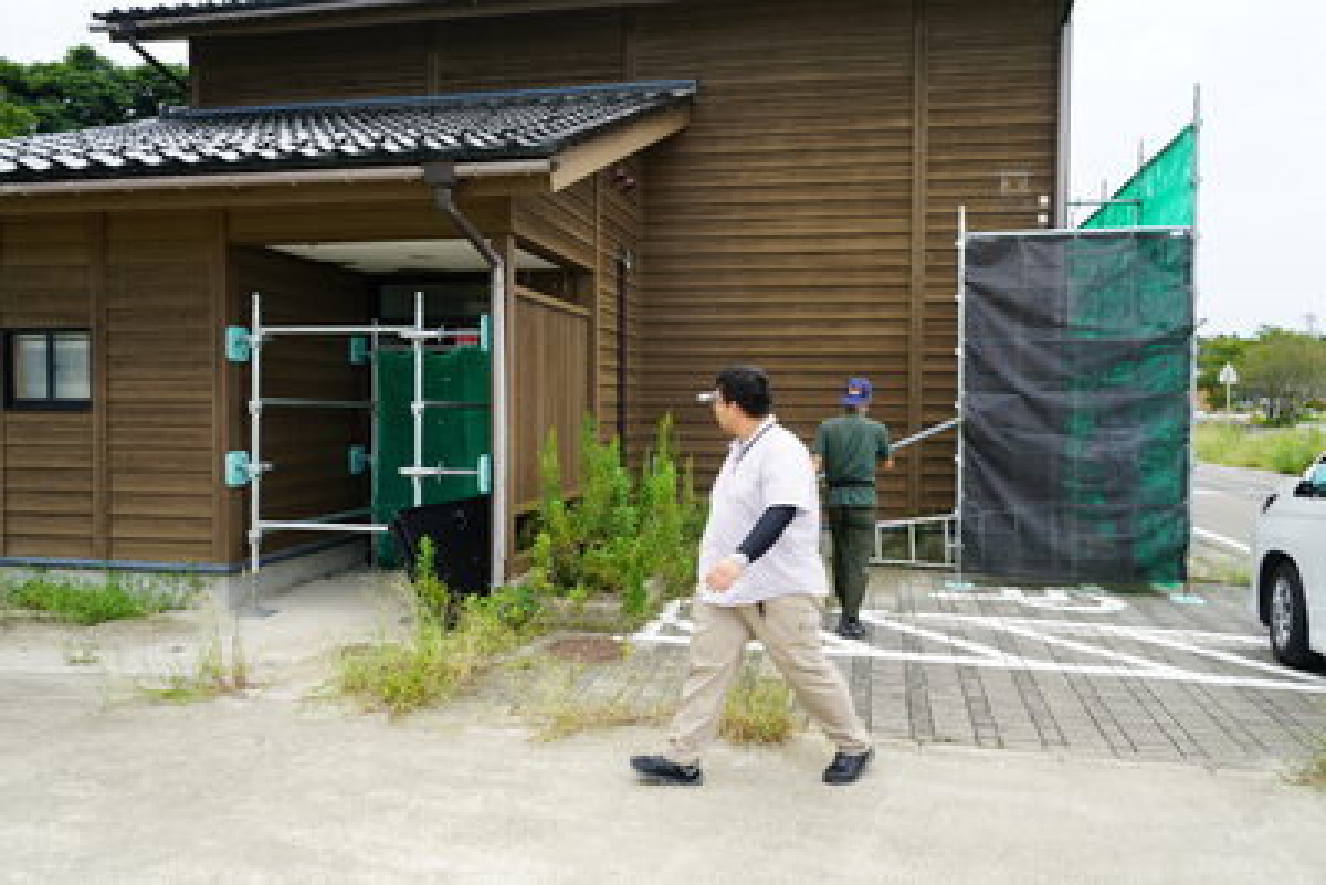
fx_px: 1032
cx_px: 663
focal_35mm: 28
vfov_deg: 46.4
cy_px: 442
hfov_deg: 65.5
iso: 100
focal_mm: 28
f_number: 6.3
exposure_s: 1/100
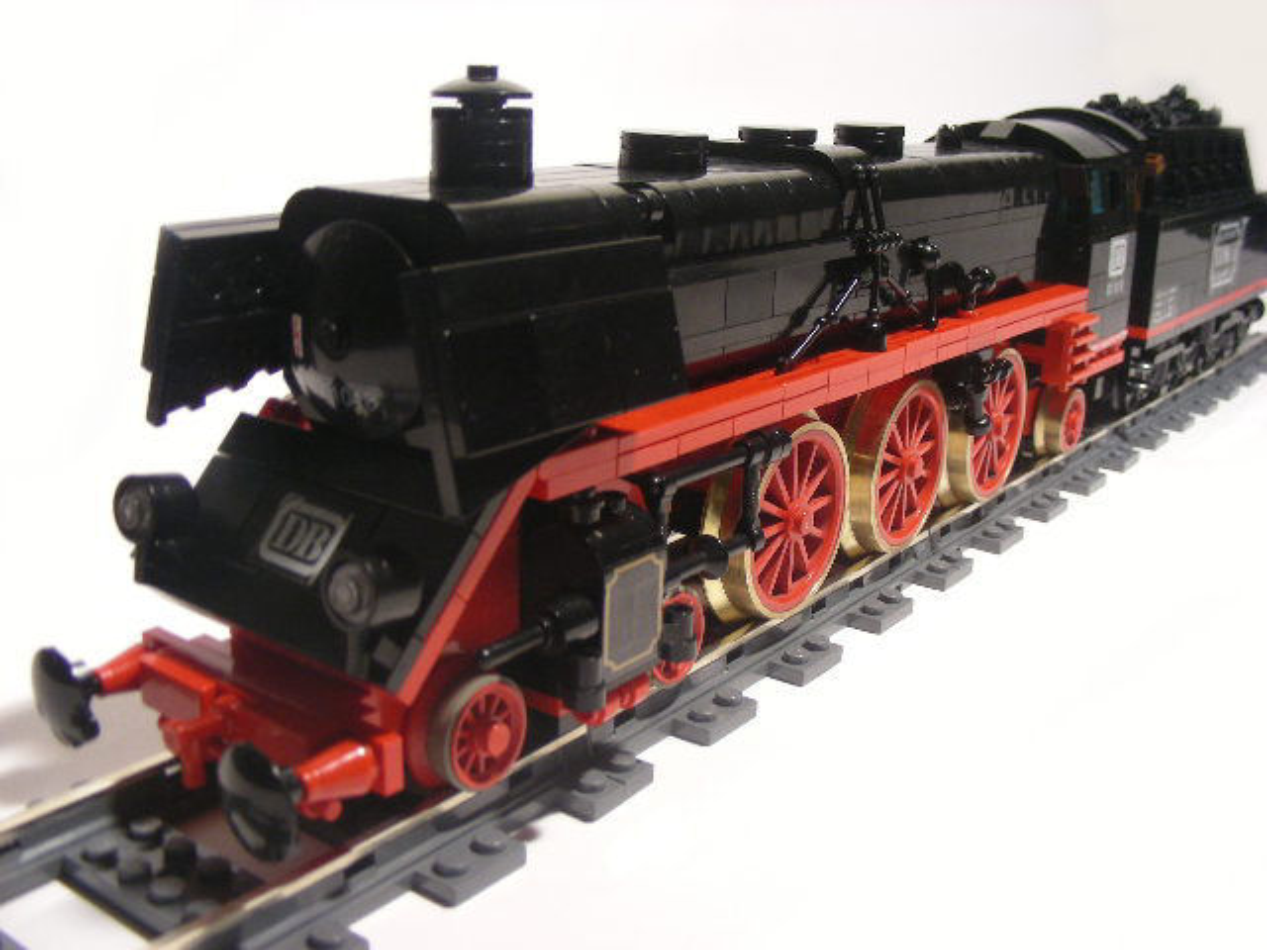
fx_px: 1391
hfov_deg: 49.0
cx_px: 634
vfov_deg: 37.7
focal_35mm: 38
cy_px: 475
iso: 113
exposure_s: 1/33.4
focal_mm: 6.3
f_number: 3.5
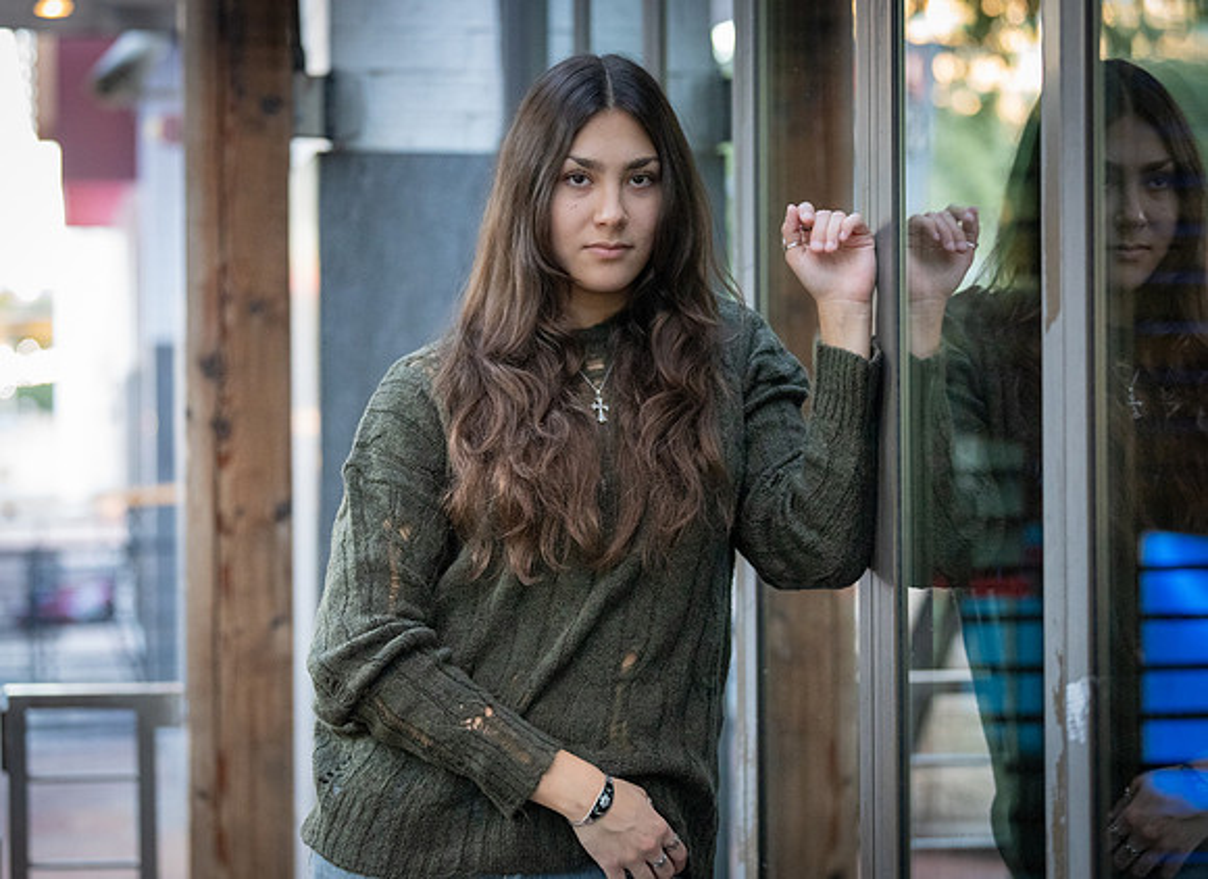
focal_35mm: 94
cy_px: 417
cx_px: 515
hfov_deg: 21.1
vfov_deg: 15.4
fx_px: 3247
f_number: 2.8
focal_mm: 81
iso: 6400
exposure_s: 1/320
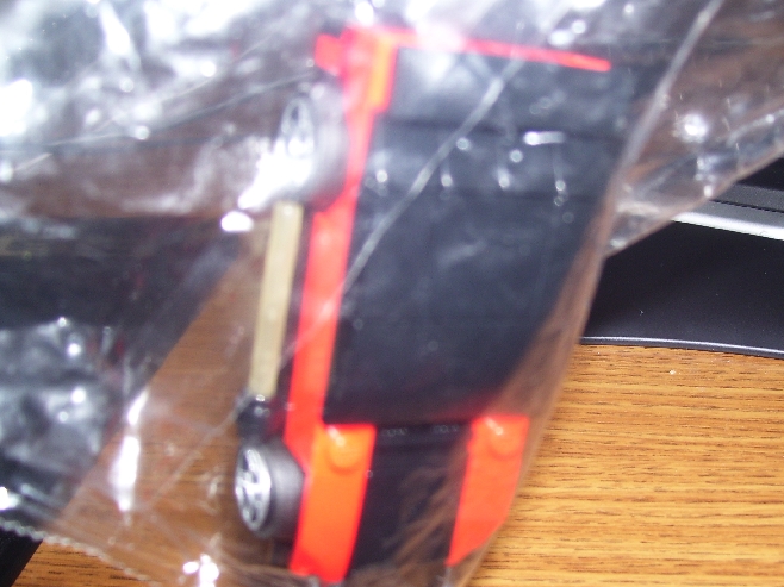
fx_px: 1019
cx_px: 443
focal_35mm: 45
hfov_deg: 42.0
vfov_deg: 32.2
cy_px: 305
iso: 80
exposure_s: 1/60
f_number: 2.7
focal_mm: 6
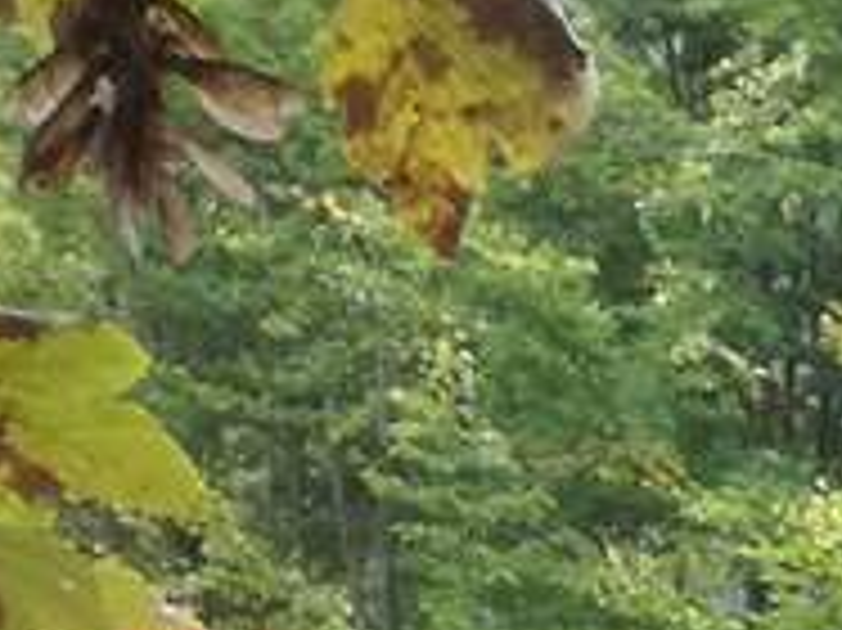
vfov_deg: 6.3
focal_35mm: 202
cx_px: 2130
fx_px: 4910
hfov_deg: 8.8
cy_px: 2344
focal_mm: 3.79
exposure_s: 1/100
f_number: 2
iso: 100
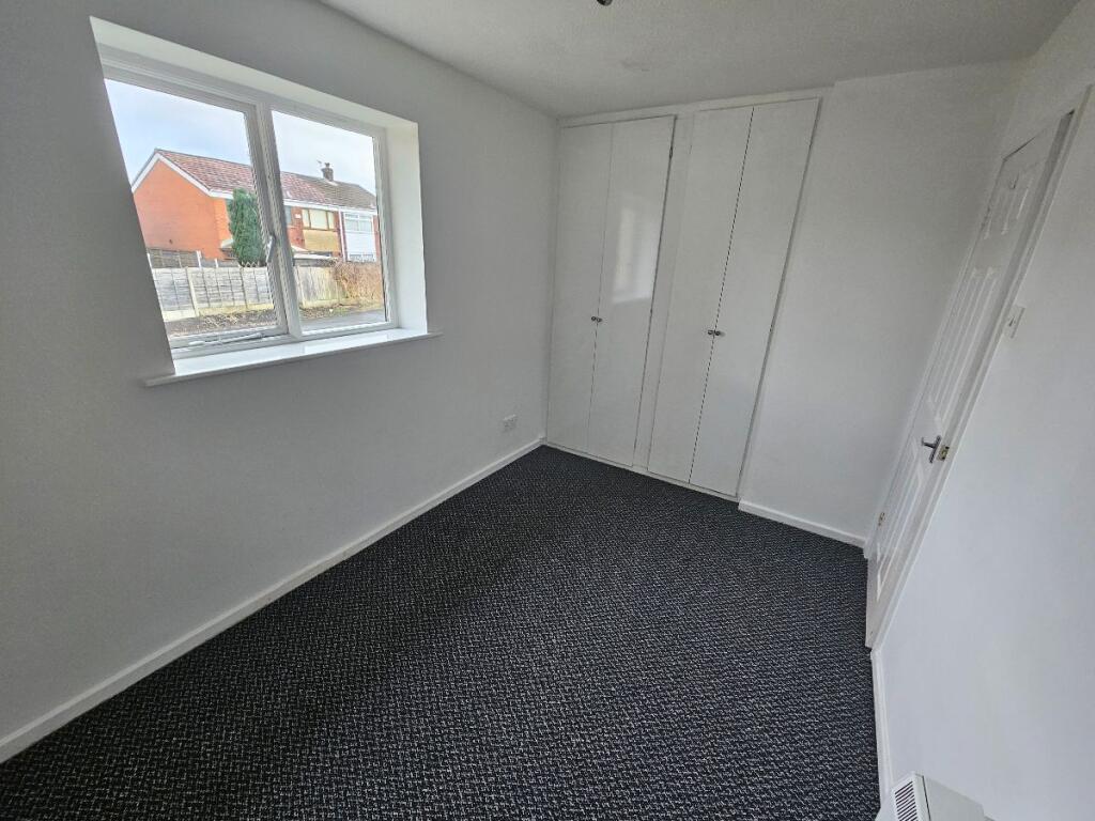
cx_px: 548
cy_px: 410
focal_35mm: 13
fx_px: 411
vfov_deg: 89.9
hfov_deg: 106.2
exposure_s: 1/50
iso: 200
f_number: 2.2
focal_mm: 2.2
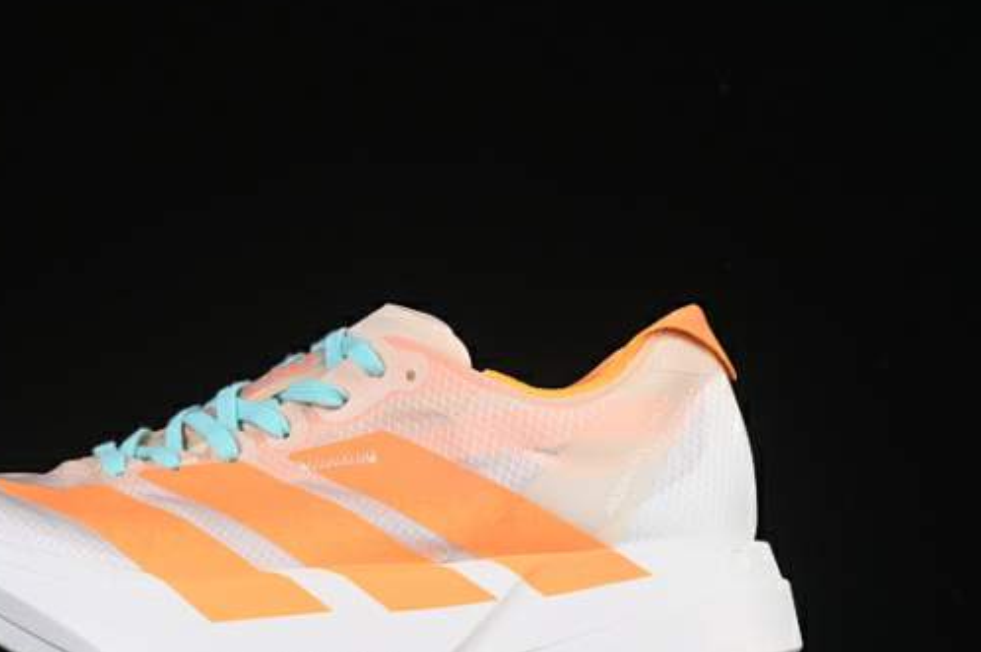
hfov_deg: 18.6
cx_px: 347
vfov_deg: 12.4
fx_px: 2994
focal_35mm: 110
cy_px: 422
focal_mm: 50
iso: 160
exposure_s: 1/80
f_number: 8
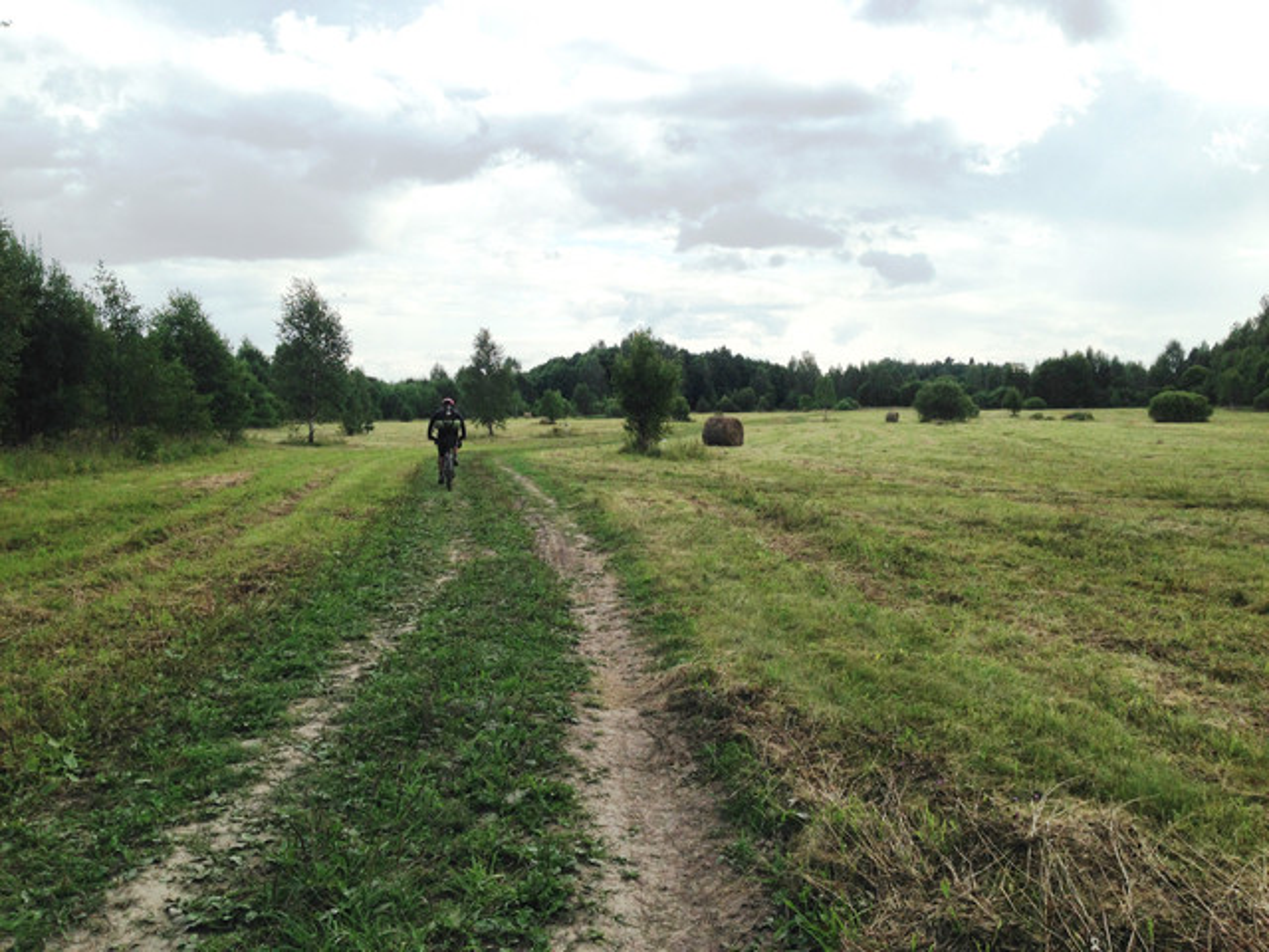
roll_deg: +1.1
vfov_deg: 42.9
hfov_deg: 55.4
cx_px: 634
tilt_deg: -3.8
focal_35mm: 33
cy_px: 476
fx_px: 1210
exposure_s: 1/1106
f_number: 2.4
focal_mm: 4.12
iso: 50
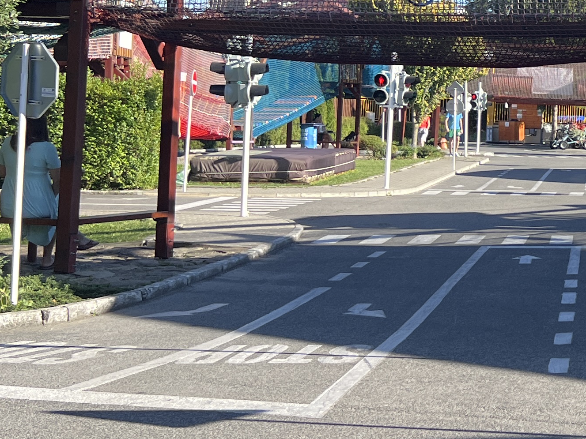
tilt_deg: +1.1
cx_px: 810
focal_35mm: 79
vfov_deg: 18.5
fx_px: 1337
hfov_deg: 21.7
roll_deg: -1.2
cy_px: 86
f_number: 1.5
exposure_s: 1/1468
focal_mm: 5.7
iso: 50
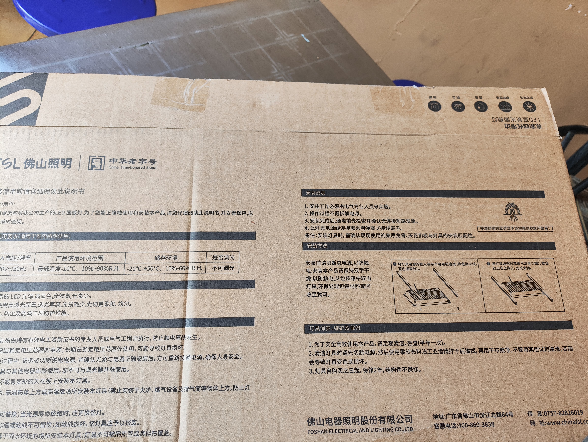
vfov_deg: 56.9
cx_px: 294
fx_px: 408
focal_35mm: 24
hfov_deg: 71.6
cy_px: 221
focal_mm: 4.68
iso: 99
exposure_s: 1/50
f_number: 1.8
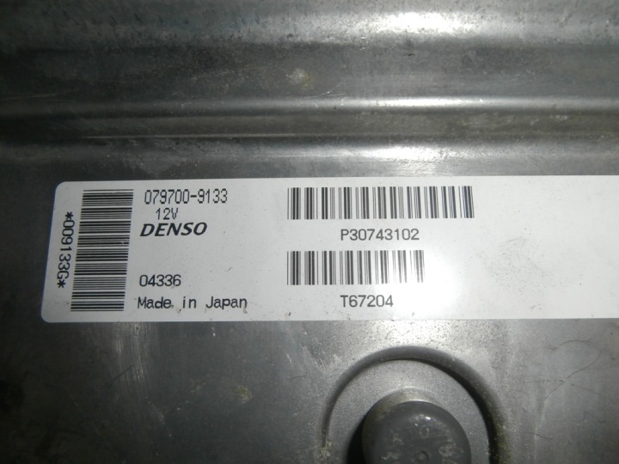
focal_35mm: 24
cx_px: 310
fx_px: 429
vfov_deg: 56.8
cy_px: 232
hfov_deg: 71.6
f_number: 3
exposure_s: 1/30
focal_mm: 4.2
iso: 200
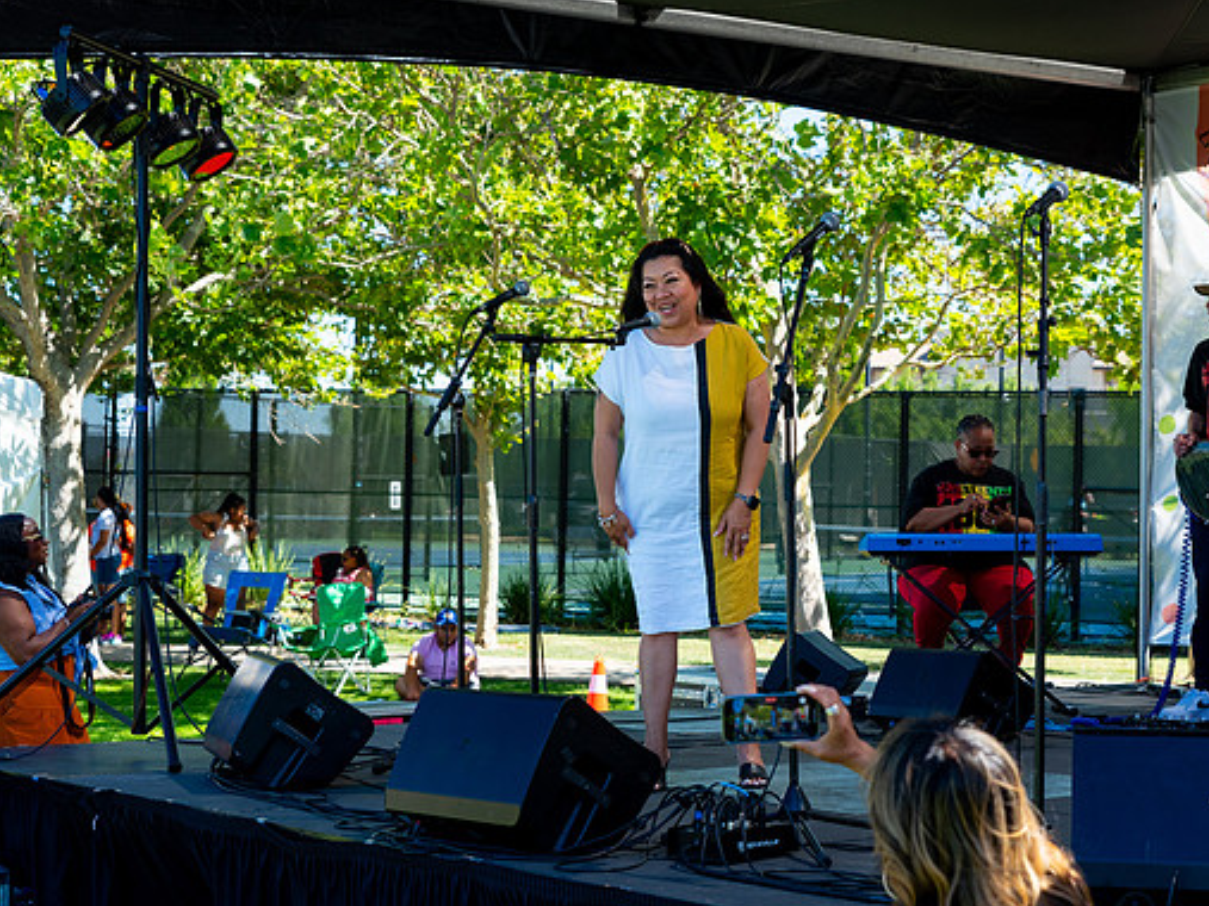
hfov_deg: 25.3
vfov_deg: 19.1
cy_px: 452
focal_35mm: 77
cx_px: 672
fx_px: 2689
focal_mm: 70
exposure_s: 1/640
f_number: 5.6
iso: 320
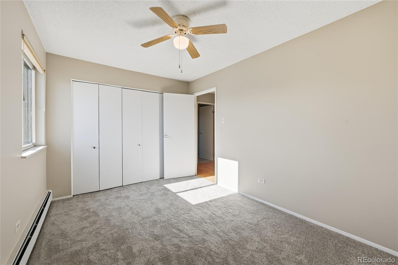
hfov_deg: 104.3
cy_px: 132
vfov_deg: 81.2
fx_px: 155
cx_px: 199
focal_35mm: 14
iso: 400
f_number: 8
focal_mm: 14
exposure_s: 1/2000
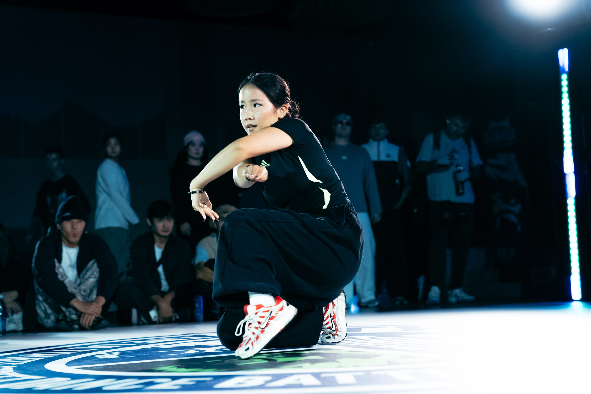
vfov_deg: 22.6
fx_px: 985
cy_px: 197
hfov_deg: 33.4
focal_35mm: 60
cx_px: 296
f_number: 2.8
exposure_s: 1/640
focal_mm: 60
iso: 2500
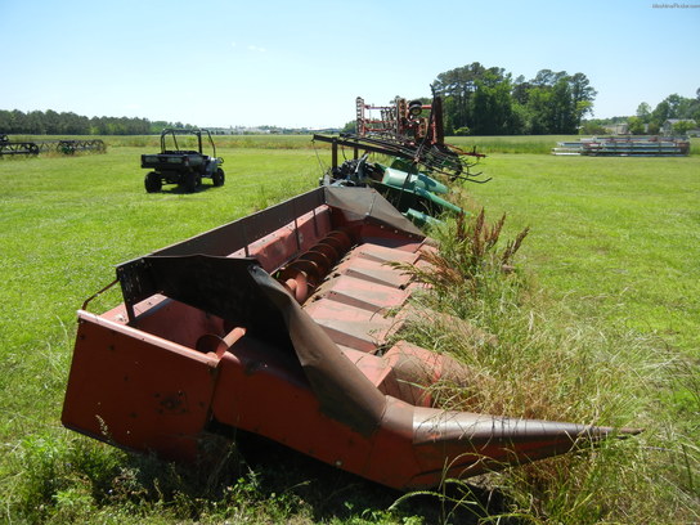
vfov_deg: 46.8
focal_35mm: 30
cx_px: 350
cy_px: 262
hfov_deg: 60.0
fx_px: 607
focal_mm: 5.4
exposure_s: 1/912
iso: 160
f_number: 3.5
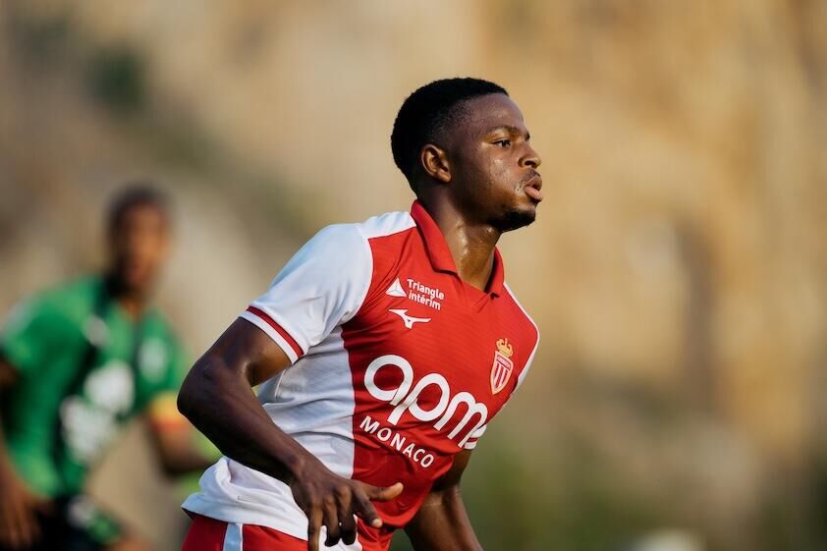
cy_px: 276
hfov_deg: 4.6
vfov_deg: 3.1
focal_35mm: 450
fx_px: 10335
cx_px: 414
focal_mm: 300
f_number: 2.8
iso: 400
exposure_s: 1/2000
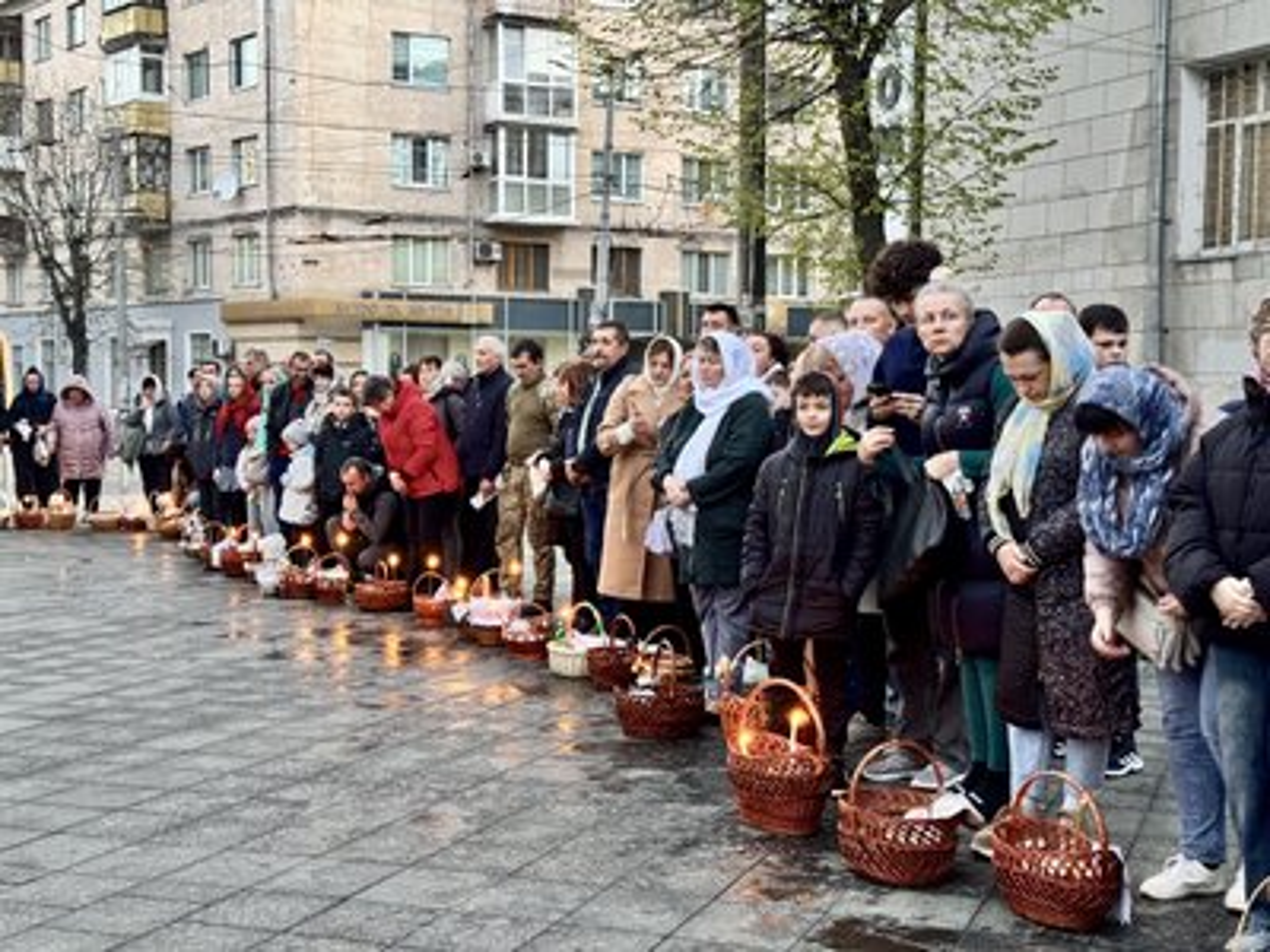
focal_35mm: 48
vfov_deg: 30.3
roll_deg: -0.1
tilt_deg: -2.9
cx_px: 635
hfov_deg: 39.7
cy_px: 476
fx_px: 1761
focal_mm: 6.76
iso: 500
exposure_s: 1/40
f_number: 1.78
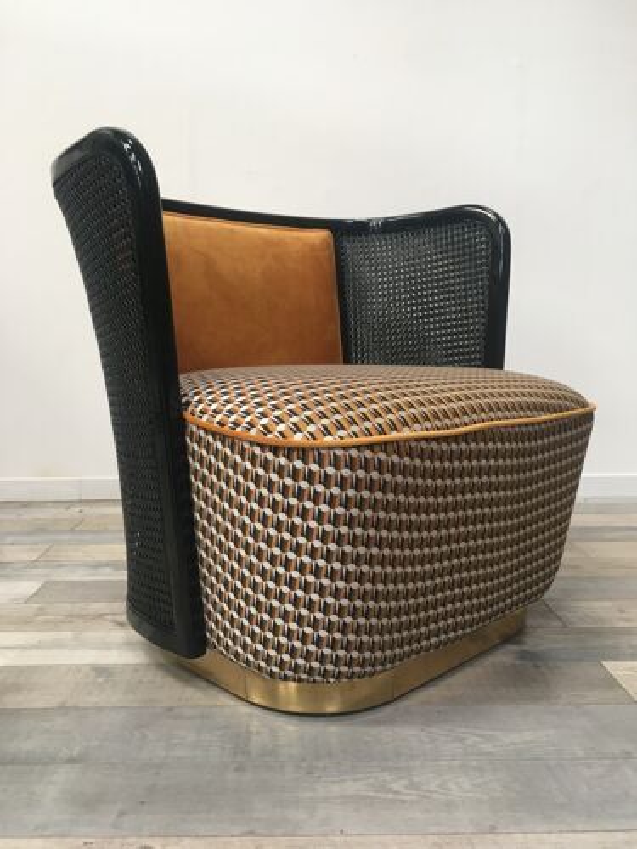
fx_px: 712
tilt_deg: -8.8
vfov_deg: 61.7
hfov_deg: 48.2
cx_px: 318
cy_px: 424
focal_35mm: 29
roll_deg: -1.1
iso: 50
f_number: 2.2
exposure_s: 1/33
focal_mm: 4.15
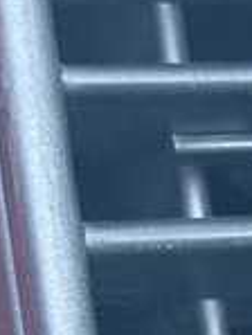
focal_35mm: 329
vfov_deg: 5.9
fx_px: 3189
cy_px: 562
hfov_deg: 4.4
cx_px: 680
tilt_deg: -14.9
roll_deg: -1.6
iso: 250
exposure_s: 1/43
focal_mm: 6.76
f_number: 1.78
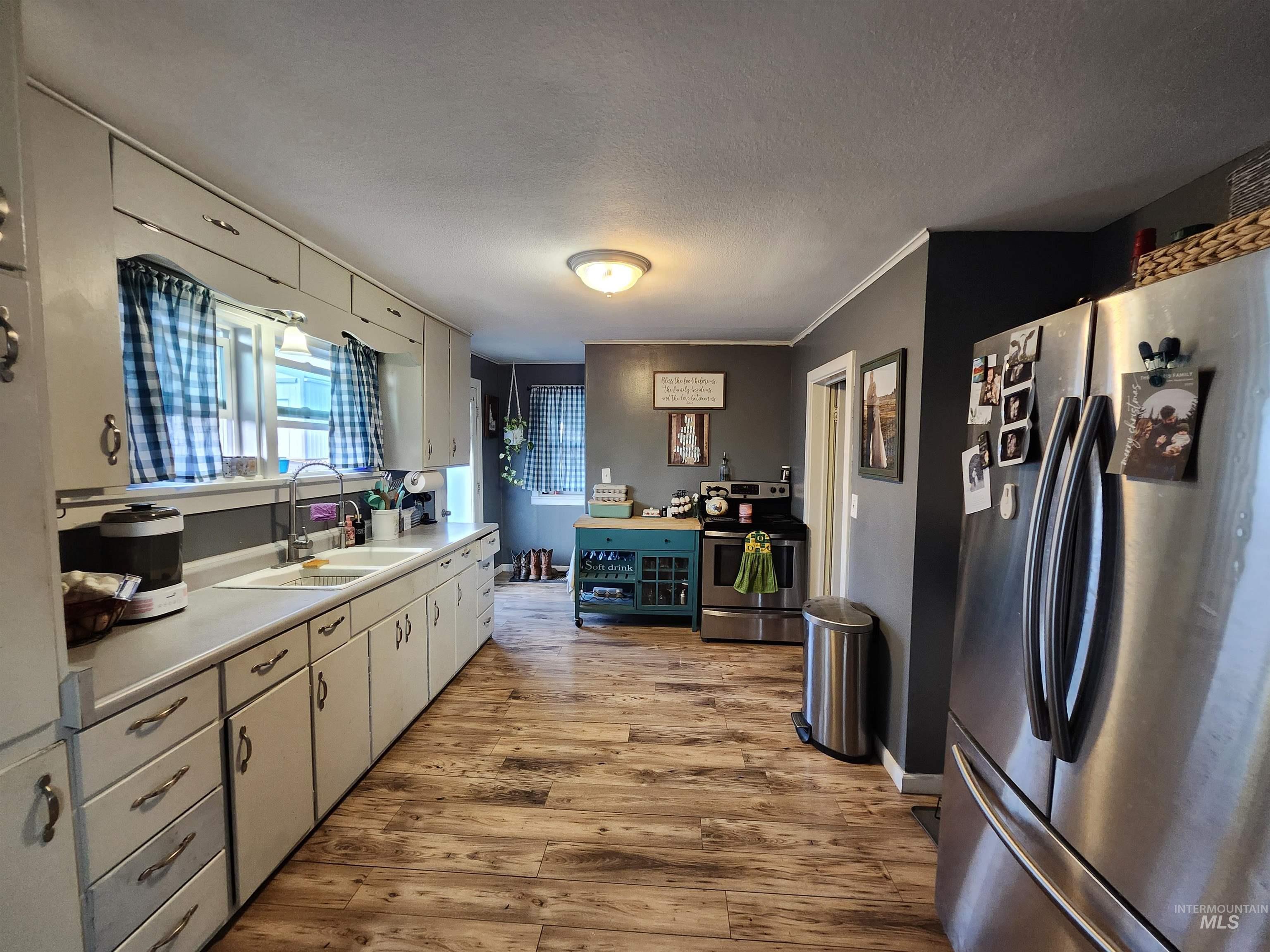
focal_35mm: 13
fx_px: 477
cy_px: 476
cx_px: 635
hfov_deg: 106.2
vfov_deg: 89.9
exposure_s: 1/60
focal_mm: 1.74
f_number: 2.2
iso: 400
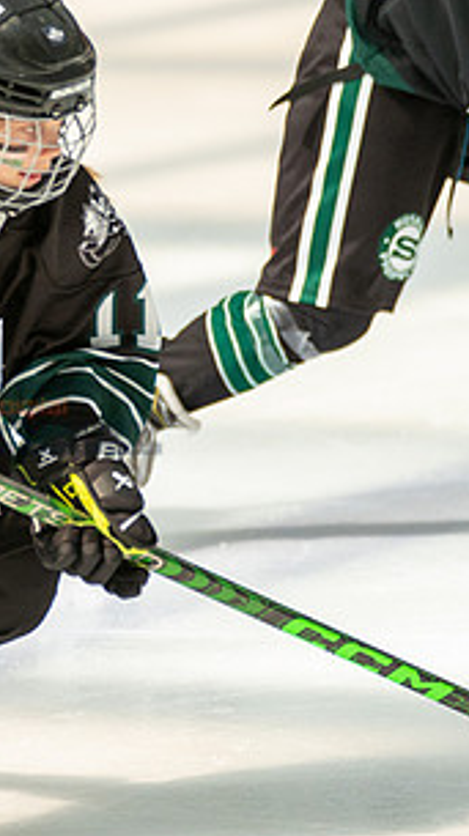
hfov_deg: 2.3
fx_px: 11658
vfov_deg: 4.1
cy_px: 361
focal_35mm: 526
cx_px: -107
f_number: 3.5
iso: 1600
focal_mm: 221
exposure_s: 1/3200
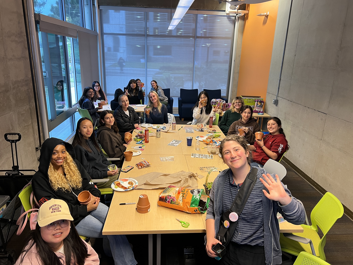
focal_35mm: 26
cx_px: 176
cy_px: 132
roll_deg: -1.9
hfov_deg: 67.3
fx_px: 265
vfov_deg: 53.1
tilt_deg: -16.8
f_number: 1.5
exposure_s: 1/60
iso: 160
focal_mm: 5.7
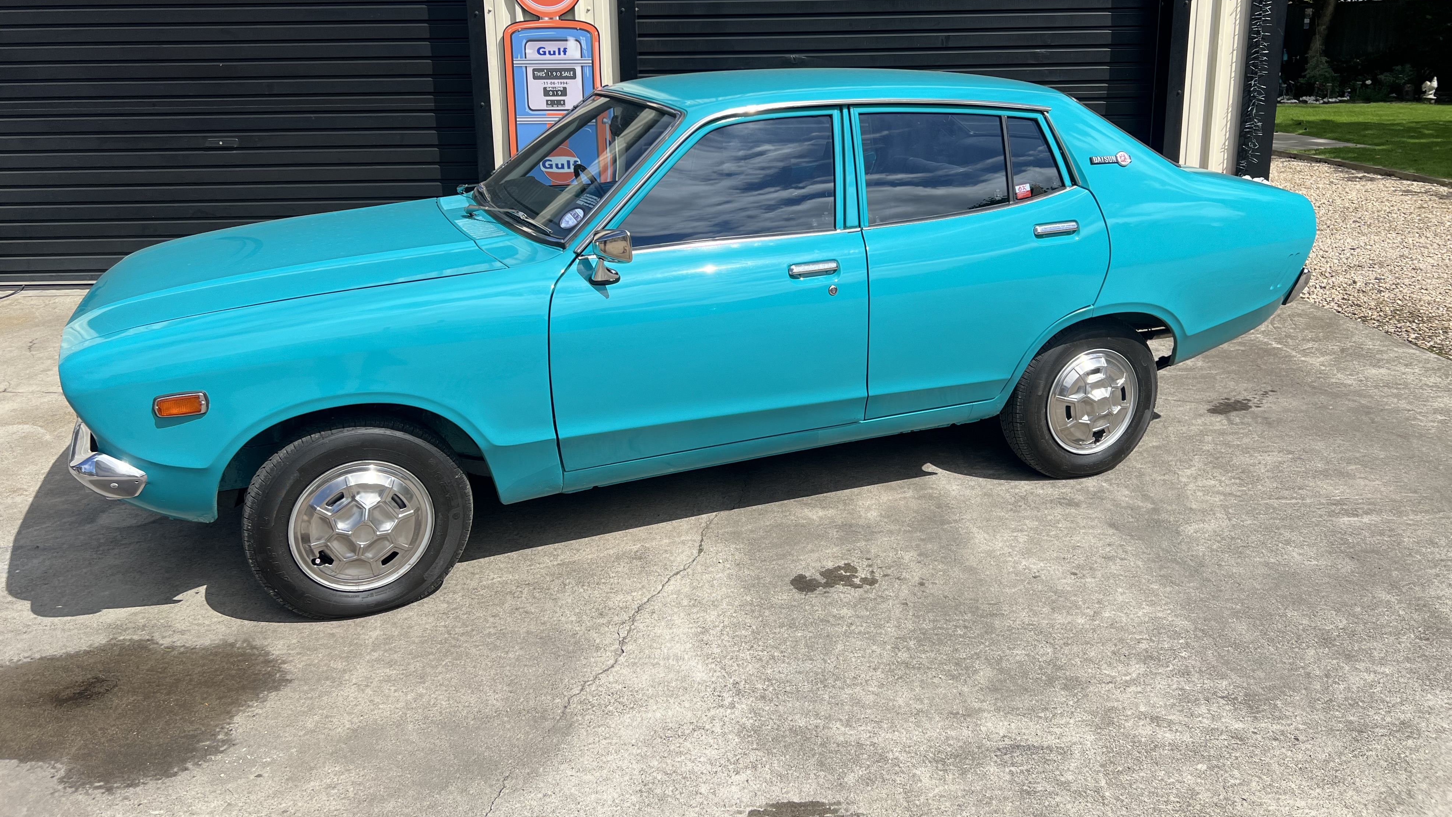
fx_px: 1117
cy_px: 270
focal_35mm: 29
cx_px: 713
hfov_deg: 66.1
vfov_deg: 39.7
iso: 50
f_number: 1.5
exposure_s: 1/5587
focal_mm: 5.7
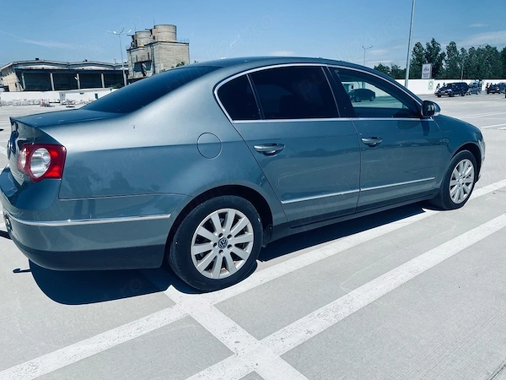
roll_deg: +1.1
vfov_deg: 53.1
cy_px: 190
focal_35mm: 26
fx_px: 380
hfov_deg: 67.3
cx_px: 253
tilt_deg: -14.5
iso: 32
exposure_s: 1/5495
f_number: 1.8
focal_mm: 4.25
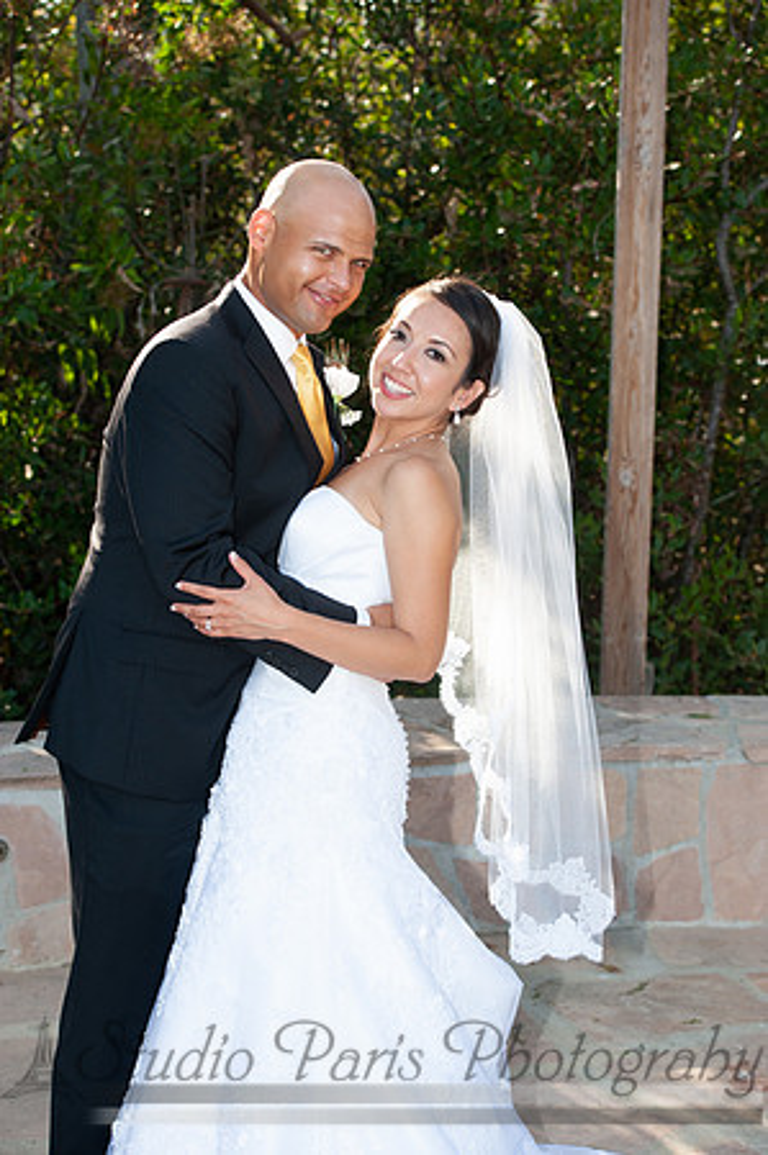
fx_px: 2245
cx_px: 384
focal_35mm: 70
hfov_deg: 19.4
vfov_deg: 28.9
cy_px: 578
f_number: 5
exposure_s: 1/250
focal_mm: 70
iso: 200
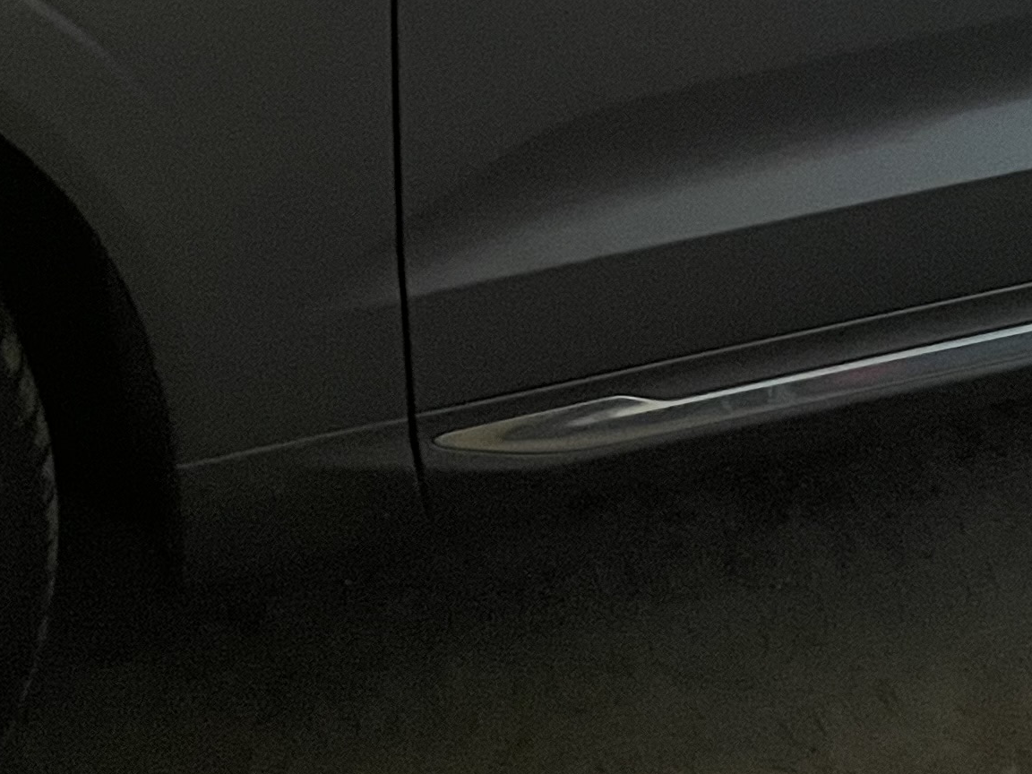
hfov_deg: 21.2
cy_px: -475
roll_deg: -0.8
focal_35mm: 91
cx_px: 878
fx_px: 2713
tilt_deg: -11.4
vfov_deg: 14.8
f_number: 1.6
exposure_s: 1/40
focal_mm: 4.2
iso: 640
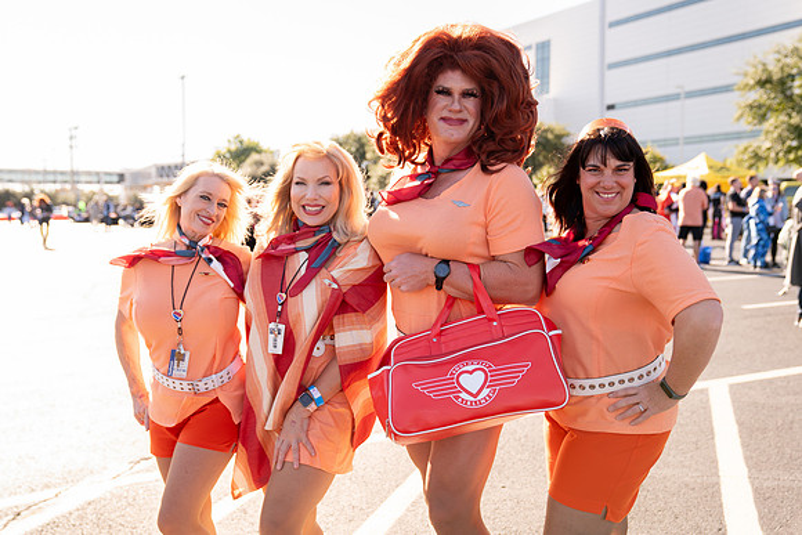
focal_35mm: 38
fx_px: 847
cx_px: 401
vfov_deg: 35.1
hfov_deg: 50.7
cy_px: 268
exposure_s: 1/250
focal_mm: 38
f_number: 3.2
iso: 100
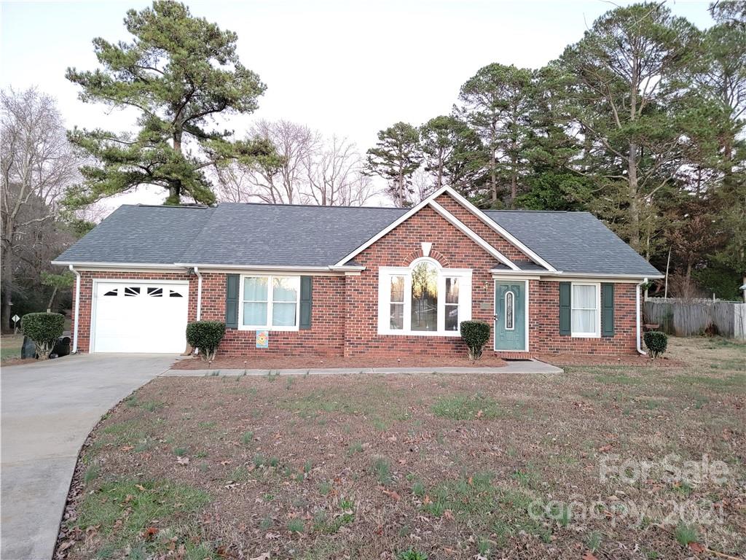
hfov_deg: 71.6
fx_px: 517
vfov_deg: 56.8
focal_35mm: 24
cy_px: 280
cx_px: 373
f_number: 1.8
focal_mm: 6.7
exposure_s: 1/40
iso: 320
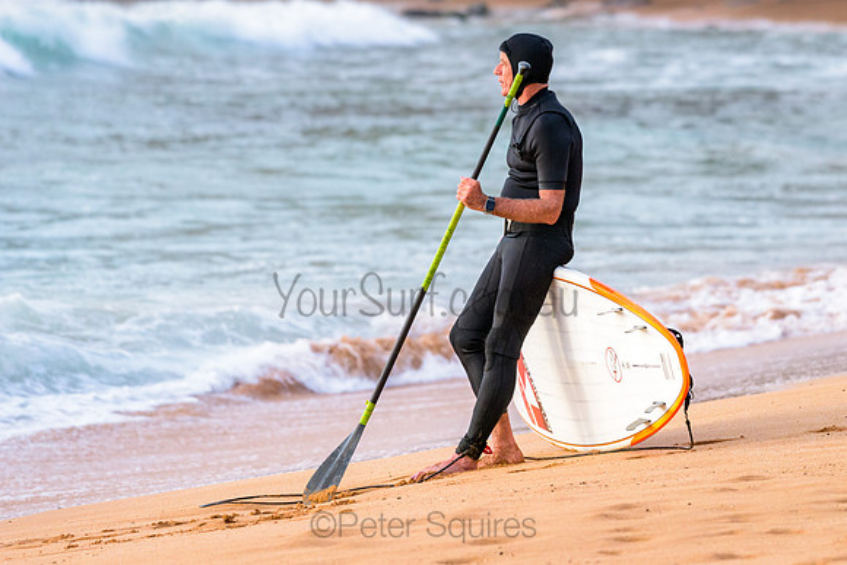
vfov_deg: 4.2
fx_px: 7794
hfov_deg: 6.2
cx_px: 519
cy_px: 258
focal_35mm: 331
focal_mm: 270
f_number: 5.6
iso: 1800
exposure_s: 1/2000
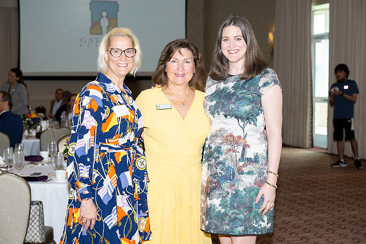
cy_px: 122
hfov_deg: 34.5
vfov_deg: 23.4
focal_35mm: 58
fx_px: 590
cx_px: 183
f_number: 5.6
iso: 800
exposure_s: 1/200
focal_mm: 58
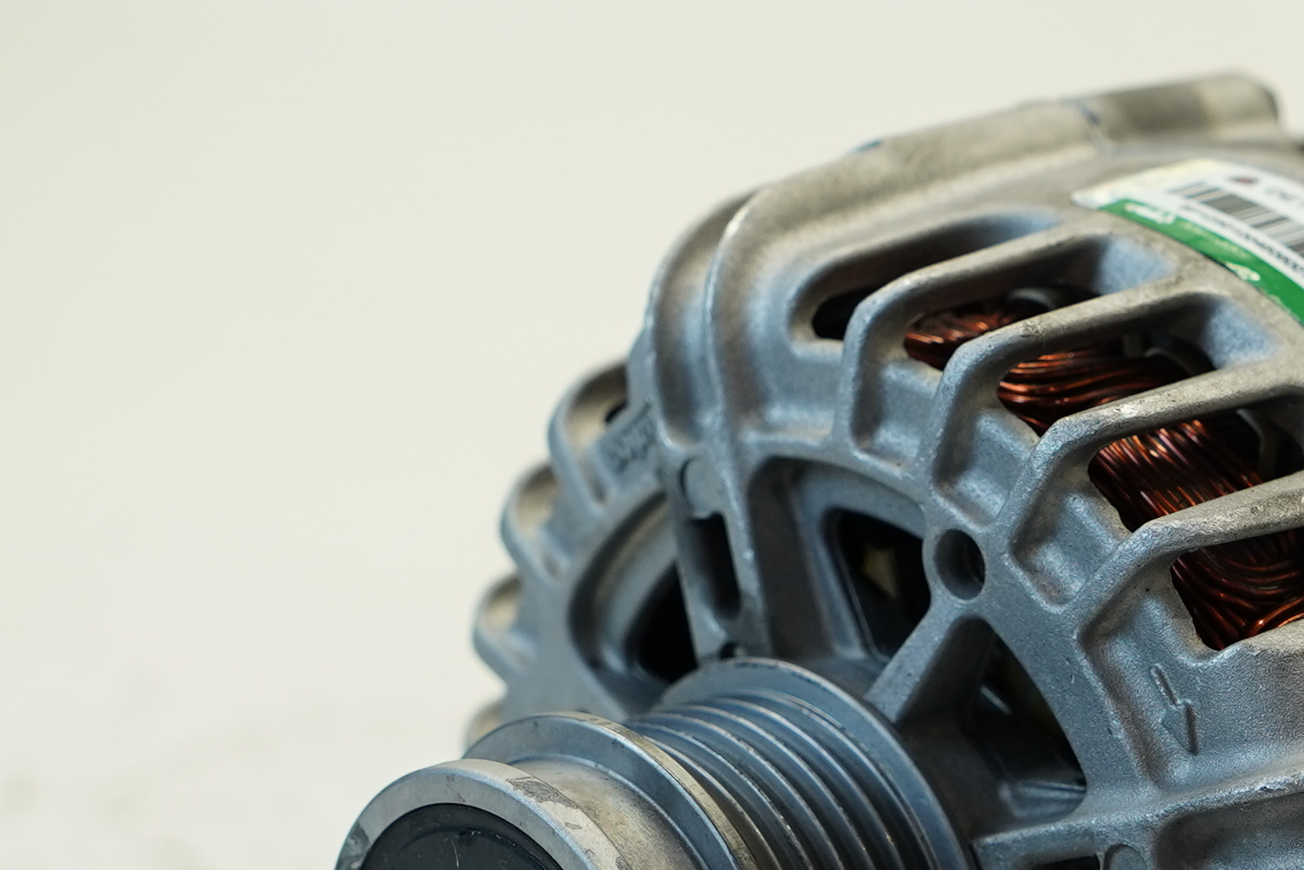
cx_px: 1111
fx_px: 5144
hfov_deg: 14.3
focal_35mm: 142
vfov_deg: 9.6
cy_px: 982
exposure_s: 1/160
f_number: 4
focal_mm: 40
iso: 400
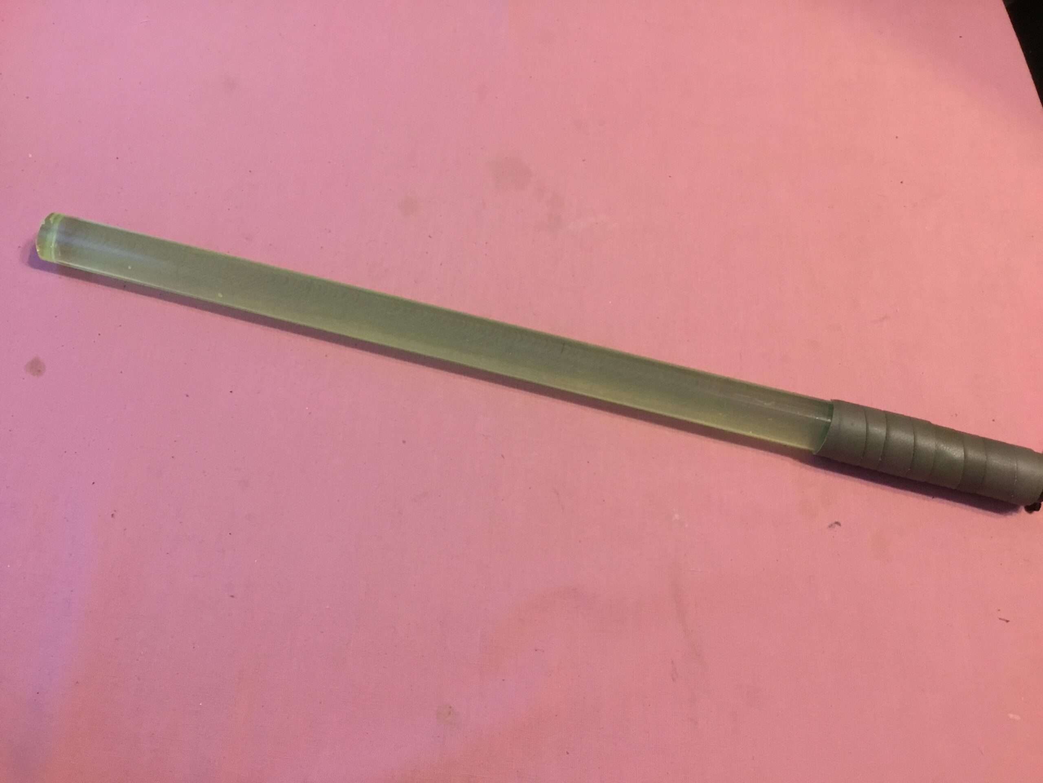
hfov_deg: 58.4
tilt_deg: -62.2
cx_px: 522
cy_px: 392
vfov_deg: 45.4
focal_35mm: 31
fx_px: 934
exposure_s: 1/30
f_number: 2.4
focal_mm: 3.3
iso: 100
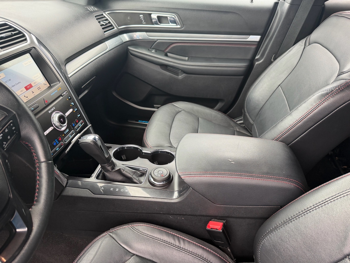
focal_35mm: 24
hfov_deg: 71.6
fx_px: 243
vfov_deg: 56.8
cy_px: 132
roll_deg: +0.7
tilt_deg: -29.7
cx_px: 175
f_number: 1.78
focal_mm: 6.76
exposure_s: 1/121
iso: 160
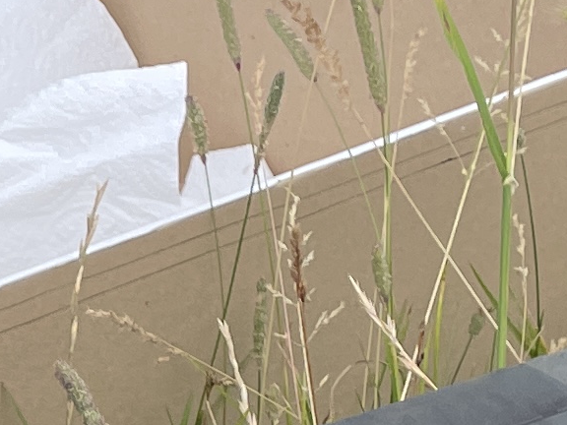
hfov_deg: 10.1
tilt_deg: -31.4
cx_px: -540
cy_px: 907
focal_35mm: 182
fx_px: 2981
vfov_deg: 7.7
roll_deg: +6.5
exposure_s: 1/1052
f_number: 1.6
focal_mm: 4.2
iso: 32
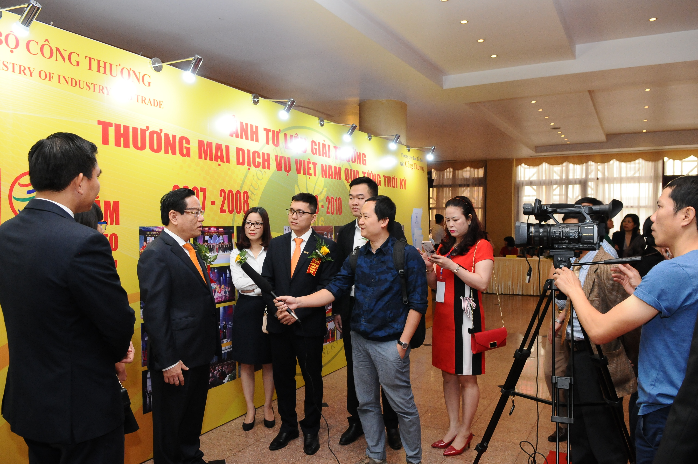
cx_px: 349
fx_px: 494
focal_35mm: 26
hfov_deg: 70.5
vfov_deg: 50.3
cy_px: 232
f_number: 4.5
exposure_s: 1/60
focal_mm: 17
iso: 1250
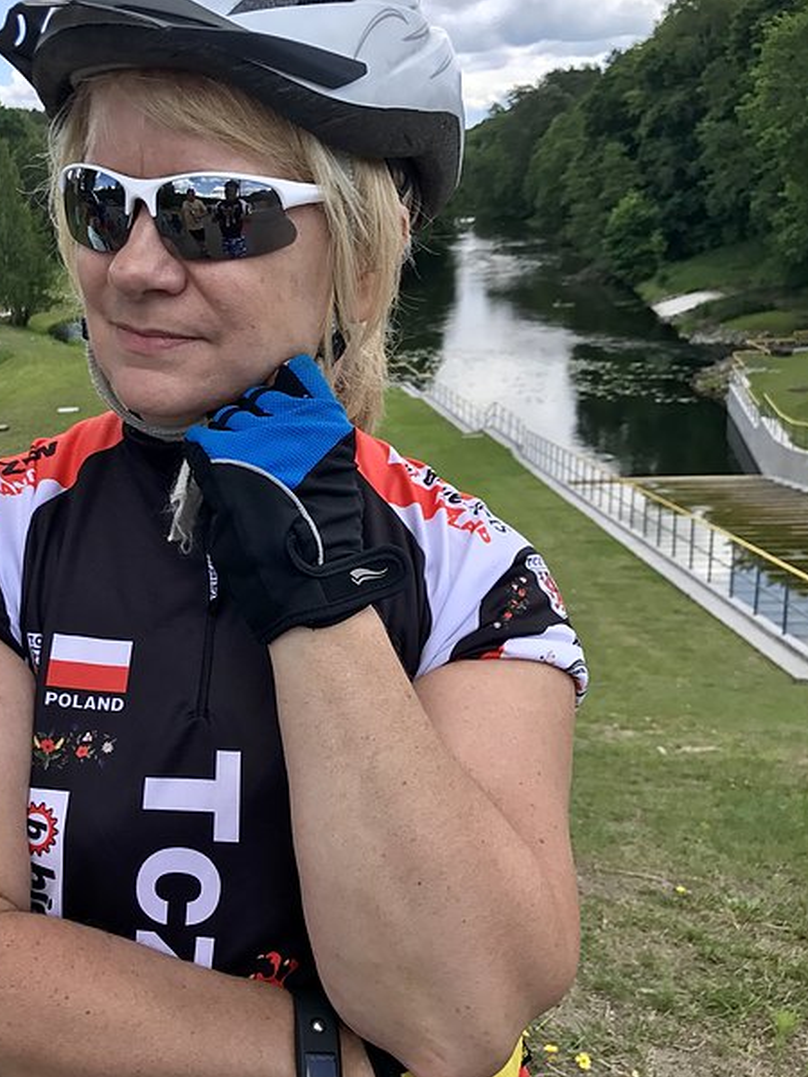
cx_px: 206
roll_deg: +3.5
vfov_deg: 44.8
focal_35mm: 42
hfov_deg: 33.7
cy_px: 564
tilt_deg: -16.0
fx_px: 1307
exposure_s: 1/977
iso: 20
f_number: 1.8
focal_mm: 3.99
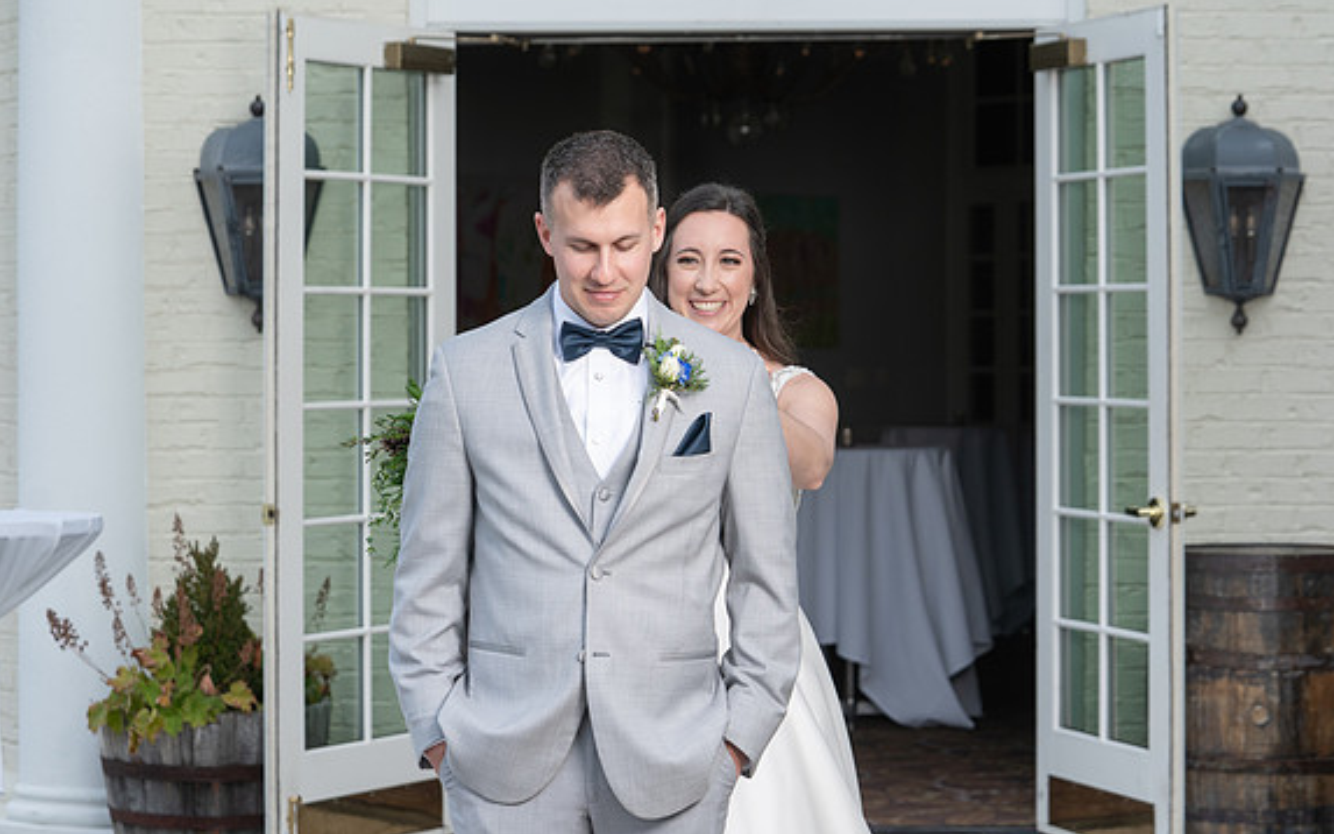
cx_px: 697
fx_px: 3563
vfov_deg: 13.3
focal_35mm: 98
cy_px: 420
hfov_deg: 21.2
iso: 100
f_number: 5.6
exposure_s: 1/250
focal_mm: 89
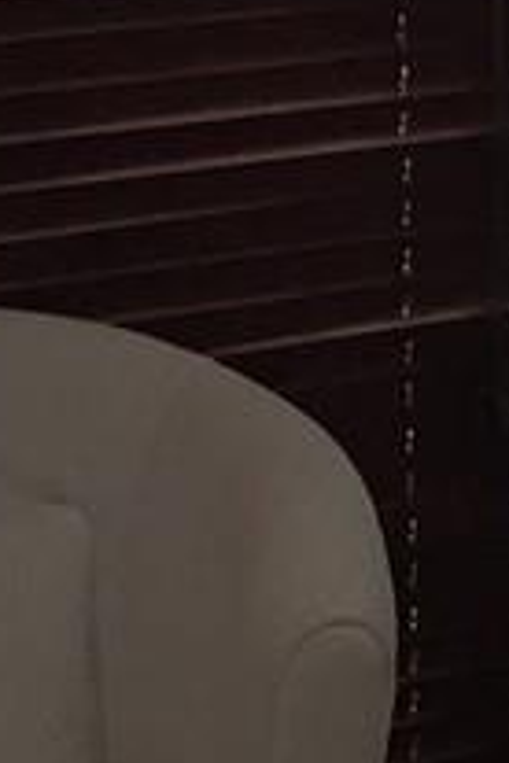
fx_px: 4941
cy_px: 564
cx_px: 893
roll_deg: -0.5
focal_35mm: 233
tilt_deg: -15.0
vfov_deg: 8.8
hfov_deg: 5.8
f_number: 2.2
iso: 32
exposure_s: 1/30
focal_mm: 4.15
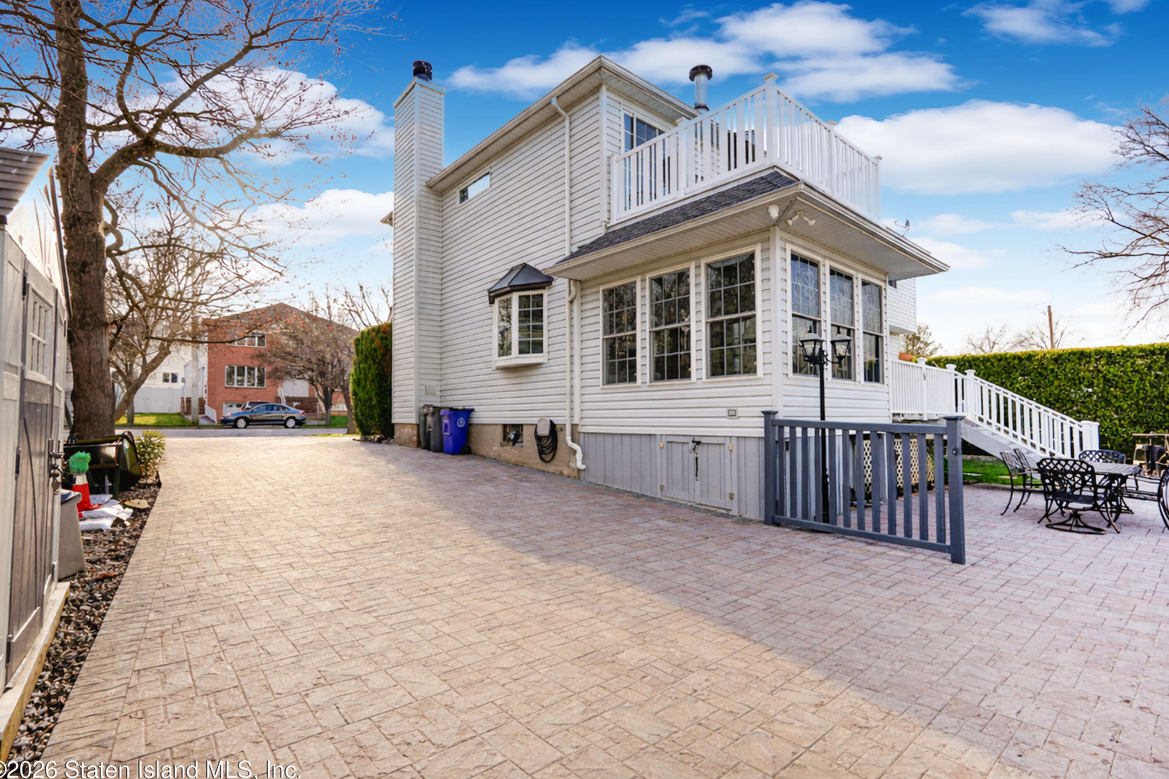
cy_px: 394
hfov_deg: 93.2
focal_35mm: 17
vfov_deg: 70.4
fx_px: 552
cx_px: 608
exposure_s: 1/125
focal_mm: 16
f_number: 8
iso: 100
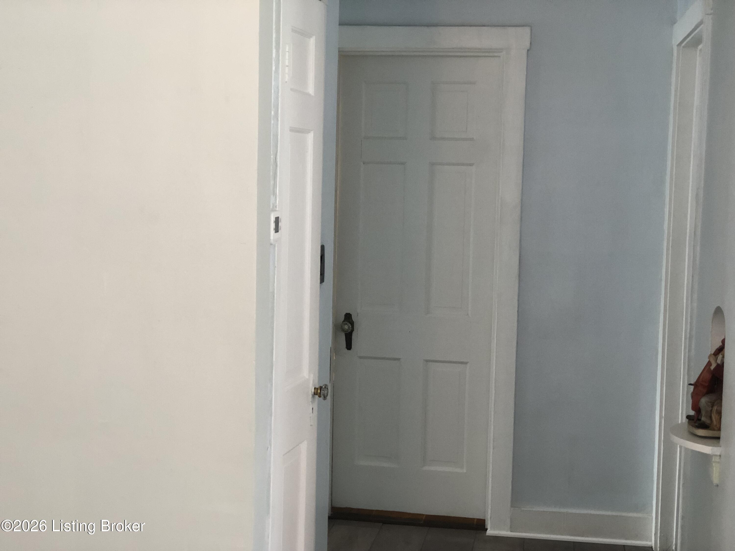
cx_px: 368
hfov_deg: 33.8
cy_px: 276
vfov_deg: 25.7
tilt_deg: -5.3
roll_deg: -1.1
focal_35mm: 57
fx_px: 1210
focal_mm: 6.6
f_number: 2.8
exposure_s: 1/30
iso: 160
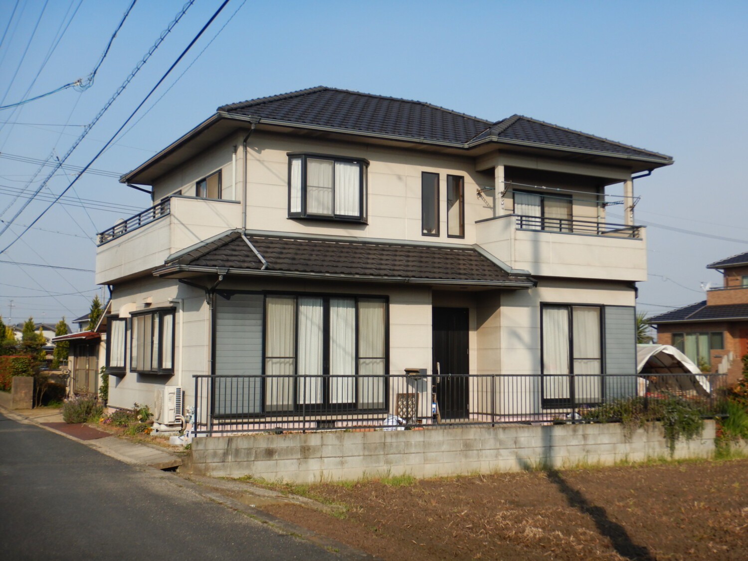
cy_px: 280
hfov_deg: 42.9
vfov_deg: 32.9
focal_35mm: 44
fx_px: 951
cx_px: 374
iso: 125
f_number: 4.3
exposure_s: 1/800
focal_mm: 7.8
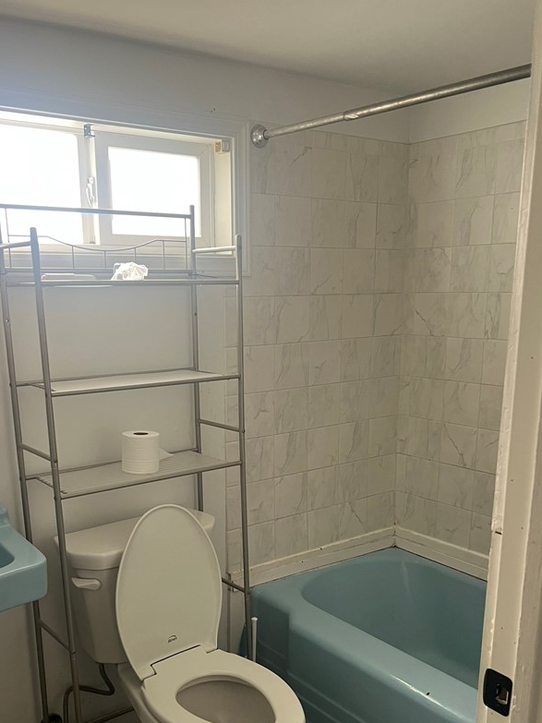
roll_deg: +0.1
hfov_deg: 41.7
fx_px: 710
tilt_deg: -13.4
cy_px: 464
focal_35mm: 34
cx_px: 235
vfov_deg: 53.2
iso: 125
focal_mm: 5.7
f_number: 1.5
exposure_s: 1/81
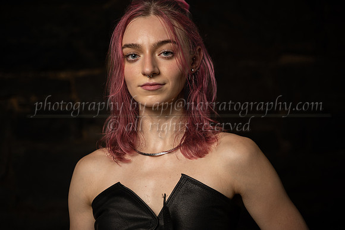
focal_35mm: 65
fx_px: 623
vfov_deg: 20.9
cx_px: 172
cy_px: 115
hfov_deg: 31.0
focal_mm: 65
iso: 400
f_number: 2.8
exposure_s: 1/400
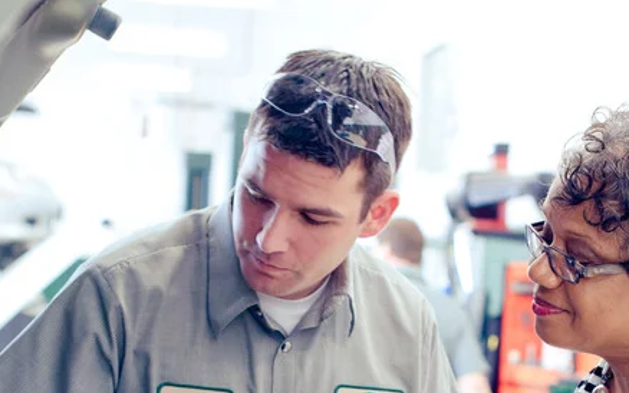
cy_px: 430
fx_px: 2040
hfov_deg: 17.5
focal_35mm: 119
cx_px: 424
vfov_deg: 10.9
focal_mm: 50
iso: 320
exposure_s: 1/60
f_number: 4
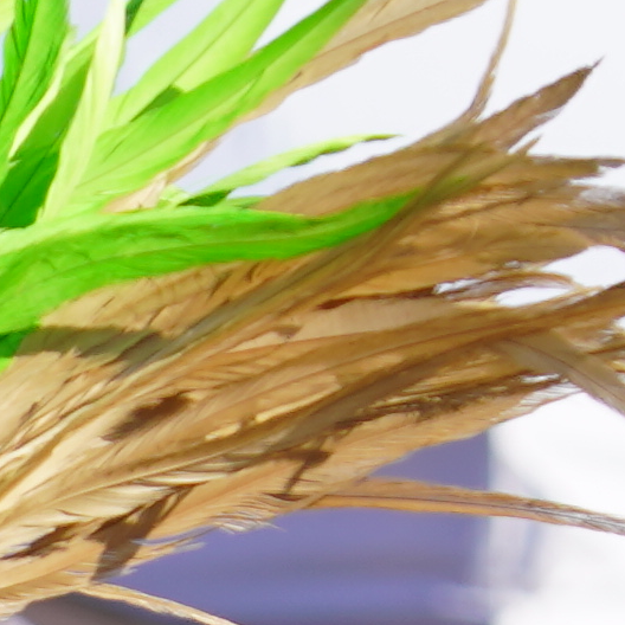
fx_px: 20713
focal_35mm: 1014
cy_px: 1945
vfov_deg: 1.7
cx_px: -1300
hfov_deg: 1.7
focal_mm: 105
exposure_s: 1/320
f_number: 5.6
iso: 100
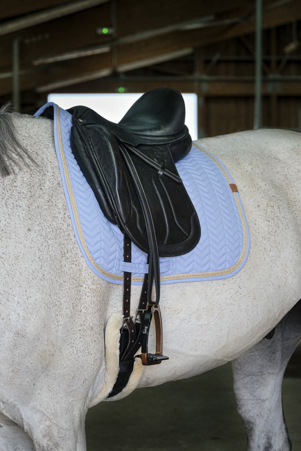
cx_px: 150
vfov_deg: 19.5
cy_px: 226
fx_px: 1316
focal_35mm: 105
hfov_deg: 13.0
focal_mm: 70
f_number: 4
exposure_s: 1/1000
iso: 1250
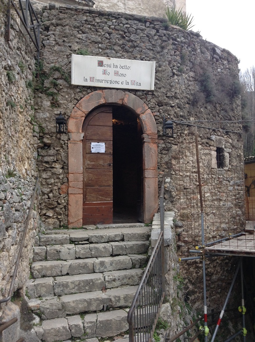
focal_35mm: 33
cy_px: 171
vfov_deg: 55.4
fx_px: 325
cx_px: 128
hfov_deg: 42.9
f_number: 2.4
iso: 40
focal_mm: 3.3
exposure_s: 1/60
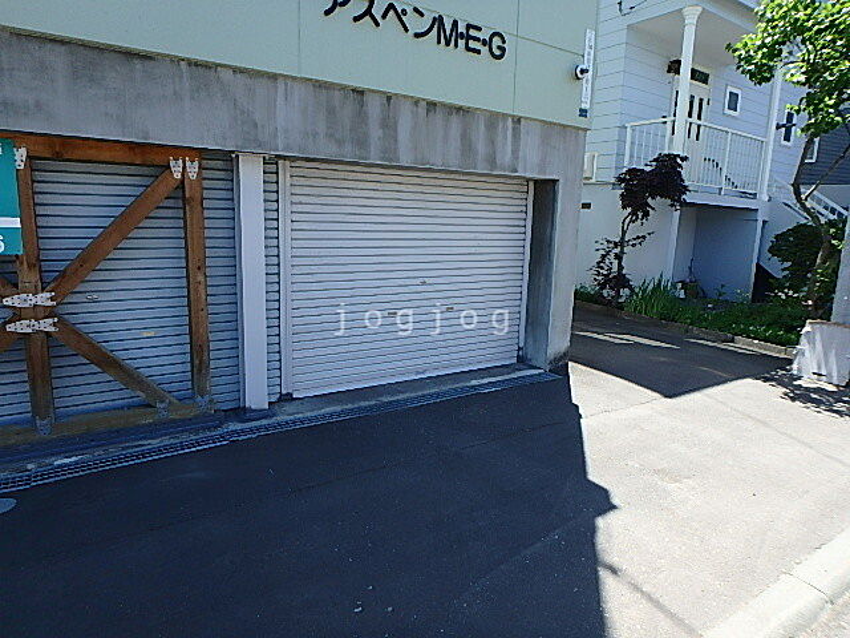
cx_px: 425
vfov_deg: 63.4
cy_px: 319
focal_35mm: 21
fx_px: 516
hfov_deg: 79.0
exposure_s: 1/320
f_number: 3.5
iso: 125
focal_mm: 3.7
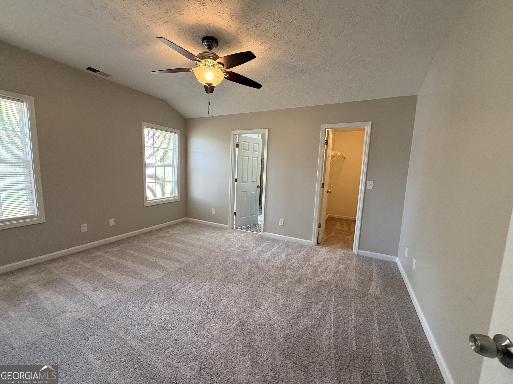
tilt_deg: -6.1
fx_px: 207
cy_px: 192
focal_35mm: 14
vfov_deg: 85.7
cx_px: 256
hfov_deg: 102.1
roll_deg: -1.5
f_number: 2.2
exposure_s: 1/120
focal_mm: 2.22
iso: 250
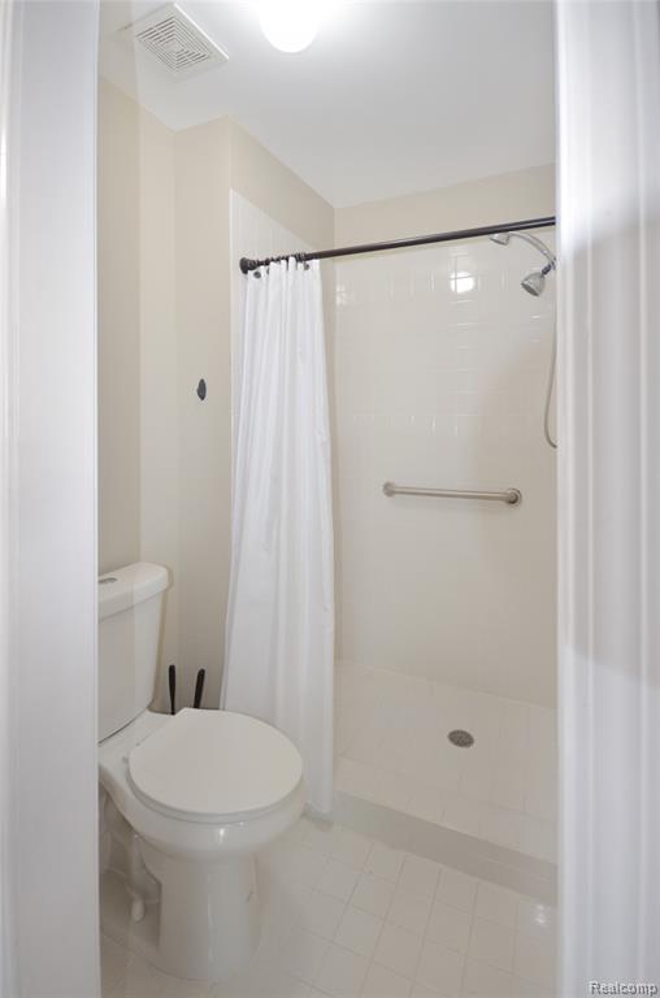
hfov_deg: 77.0
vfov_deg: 100.5
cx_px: 330
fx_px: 415
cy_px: 499
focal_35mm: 15
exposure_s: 1/60
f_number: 4
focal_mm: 10
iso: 720
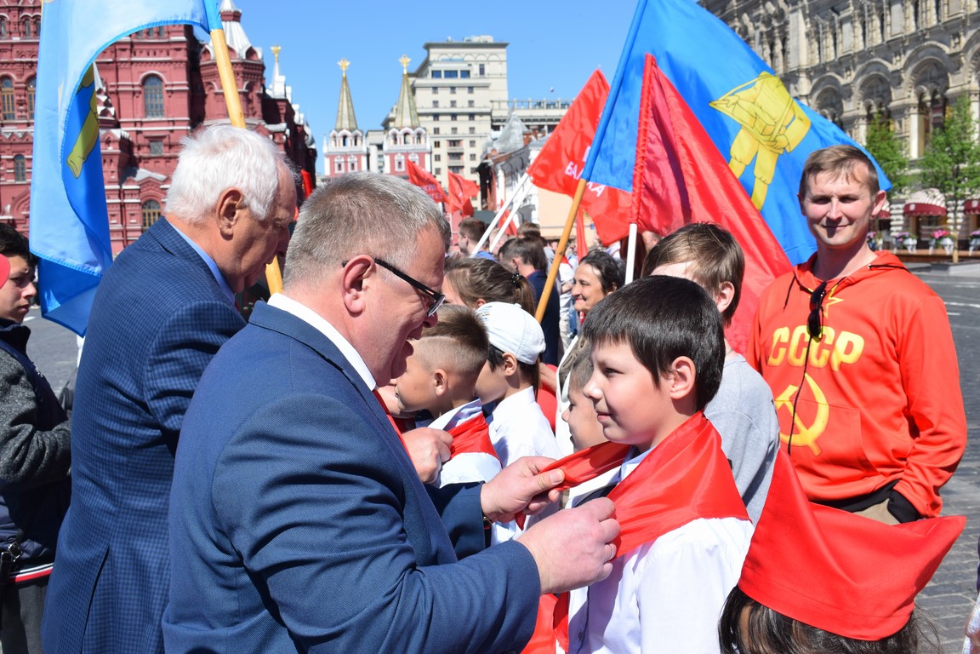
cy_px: 327
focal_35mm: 39
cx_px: 490
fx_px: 1062
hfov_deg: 49.6
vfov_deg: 34.2
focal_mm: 26
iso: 200
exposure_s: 1/400
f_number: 10
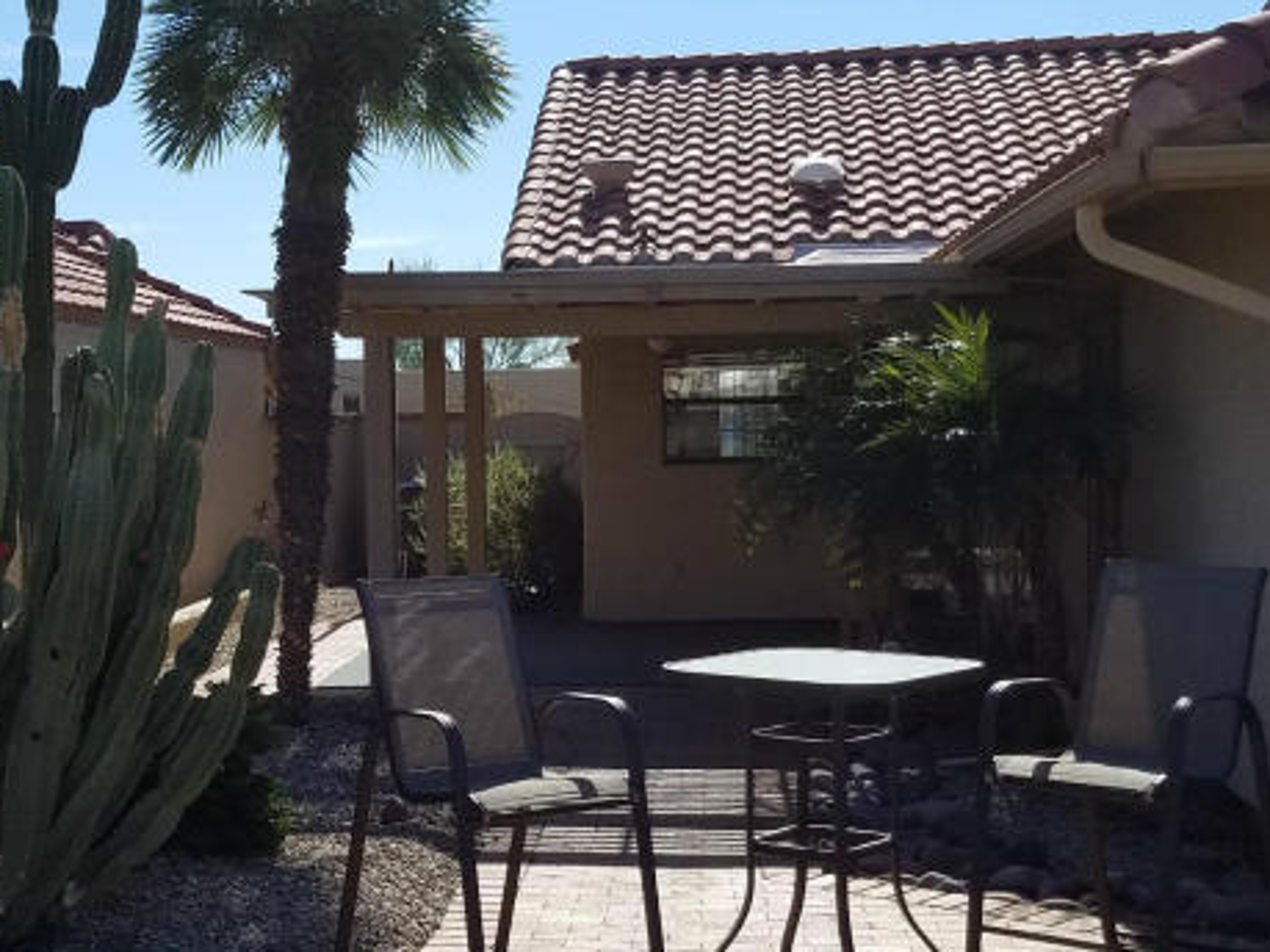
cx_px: 512
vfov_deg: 25.2
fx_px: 2127
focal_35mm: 58
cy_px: 545
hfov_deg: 33.1
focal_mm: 4.2
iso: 50
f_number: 1.7
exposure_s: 1/3064
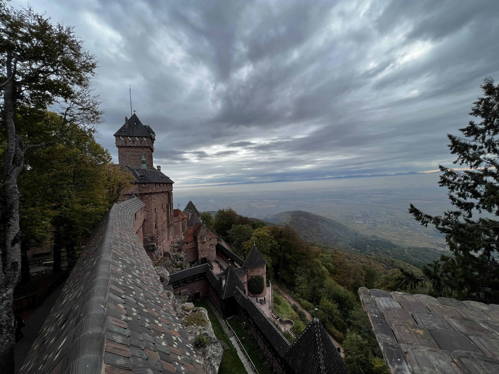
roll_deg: +3.2
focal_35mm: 13
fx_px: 187
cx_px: 250
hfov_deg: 106.2
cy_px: 187
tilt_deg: -1.1
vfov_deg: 89.9
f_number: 1.8
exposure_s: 1/867
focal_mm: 1.57
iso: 32
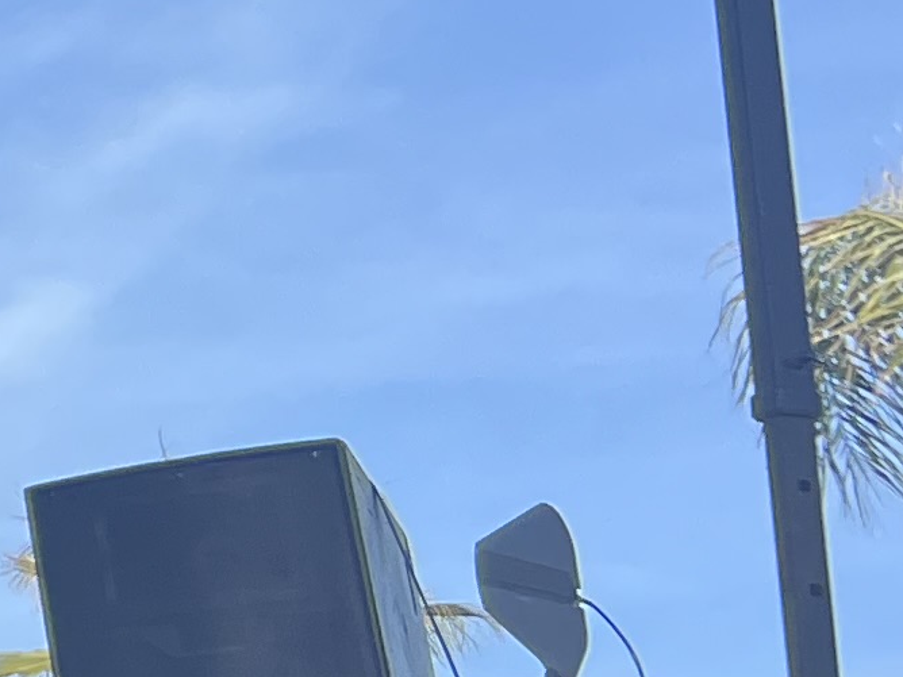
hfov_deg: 9.7
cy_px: -55
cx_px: -1821
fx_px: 4096
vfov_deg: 9.4
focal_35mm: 157
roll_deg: -1.7
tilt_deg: +22.3
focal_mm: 5.7
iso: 50
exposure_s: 1/1531
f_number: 1.5
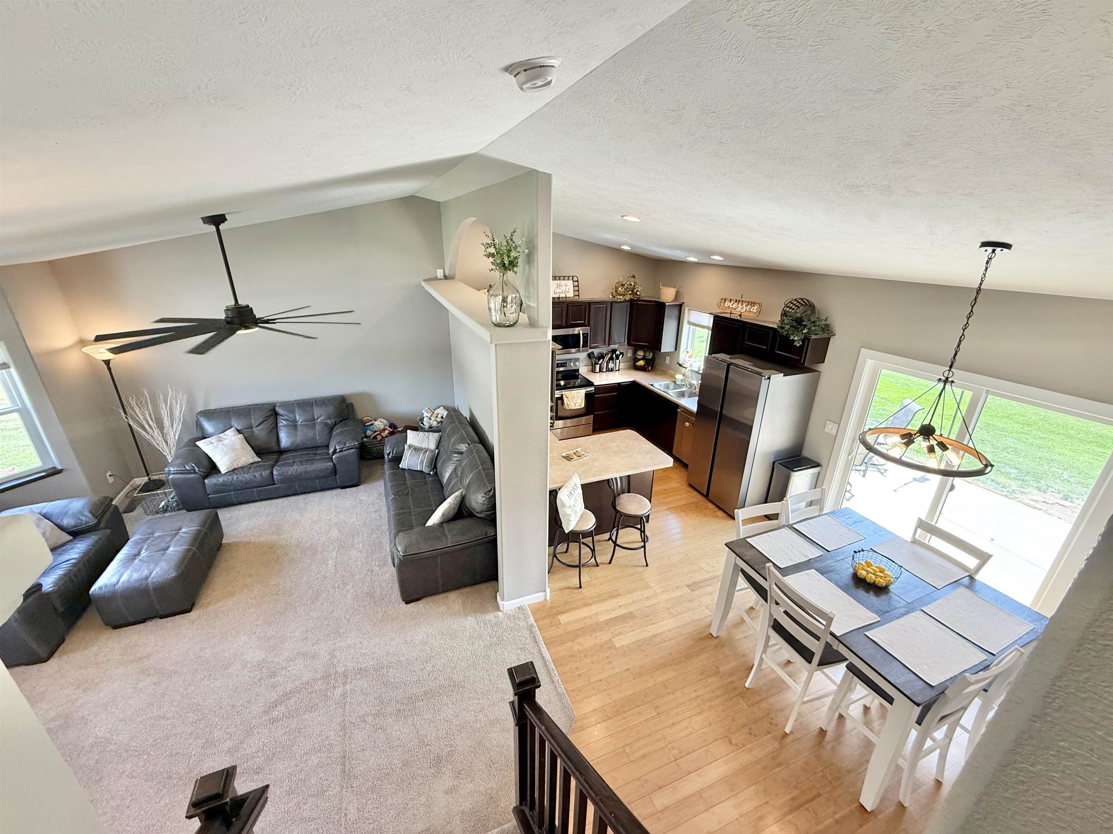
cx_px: 556
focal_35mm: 14
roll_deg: -1.0
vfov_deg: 85.7
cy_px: 417
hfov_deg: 102.1
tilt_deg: -22.6
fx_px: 450
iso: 250
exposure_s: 1/120
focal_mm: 2.22
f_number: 2.2
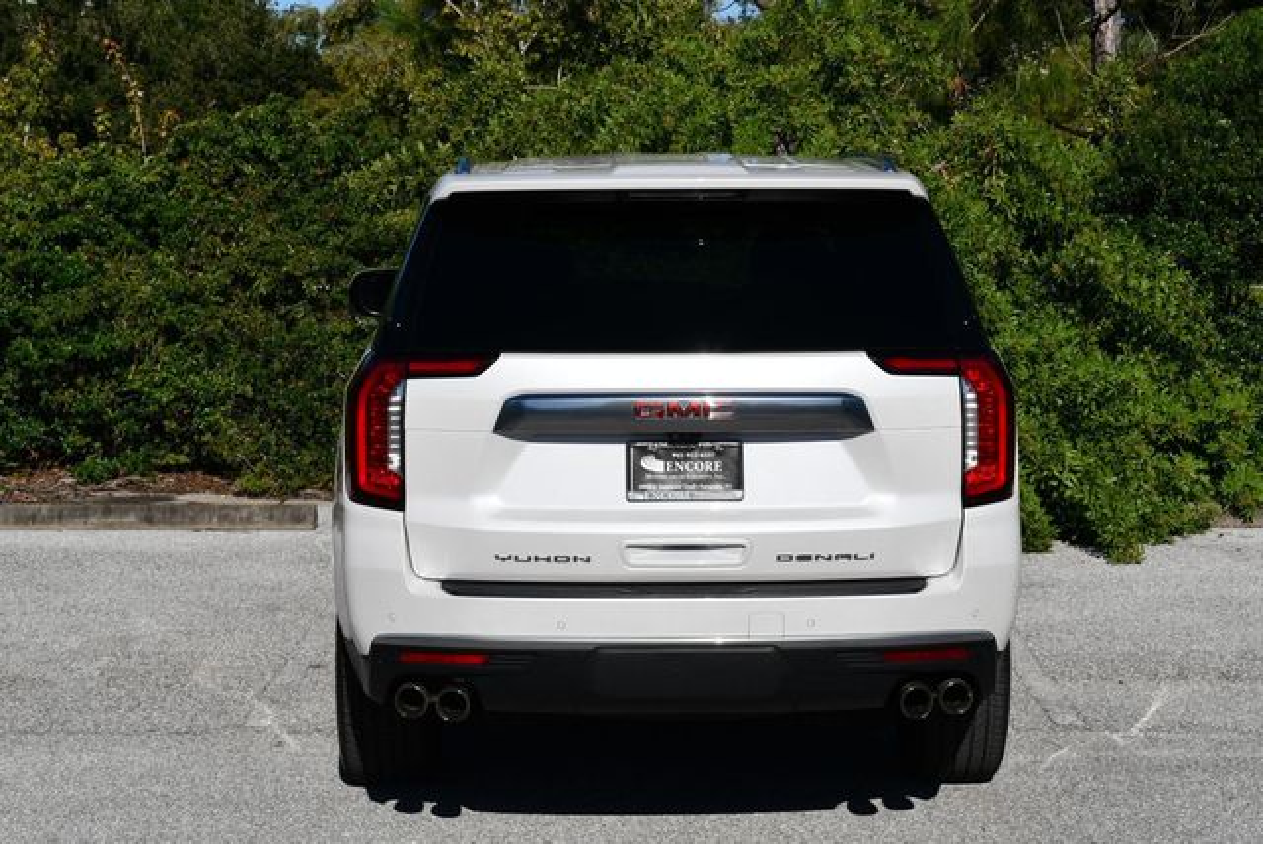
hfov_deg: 28.0
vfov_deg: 19.0
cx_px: 632
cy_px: 422
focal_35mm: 72
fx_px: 2528
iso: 100
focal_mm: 36
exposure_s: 1/400
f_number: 10
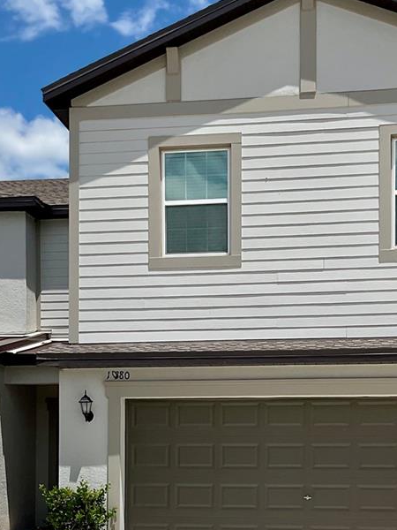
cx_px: 224
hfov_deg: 25.2
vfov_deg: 32.1
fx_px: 887
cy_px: 445
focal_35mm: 58
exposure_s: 1/5814
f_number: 1.8
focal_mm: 3
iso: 16
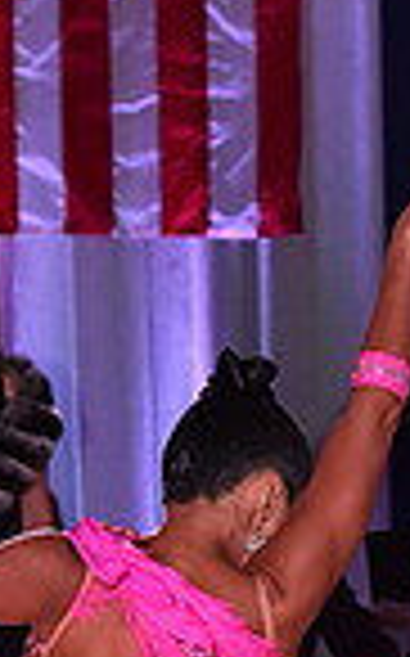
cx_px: 547
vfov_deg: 5.6
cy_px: 986
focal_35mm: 372
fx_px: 6664
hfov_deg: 3.5
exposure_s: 1/320
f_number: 8
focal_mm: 92
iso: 2500
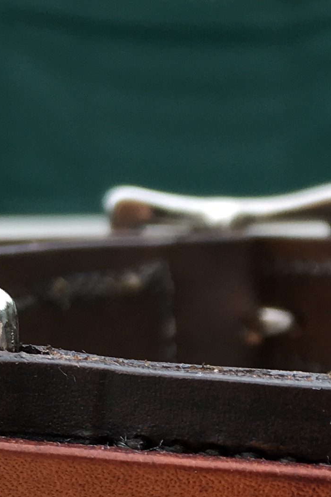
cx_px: 587
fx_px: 1585
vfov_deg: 17.2
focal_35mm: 115
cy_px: 560
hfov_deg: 11.1
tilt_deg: -12.3
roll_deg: +0.8
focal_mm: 4.15
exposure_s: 1/129
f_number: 2.2
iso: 25
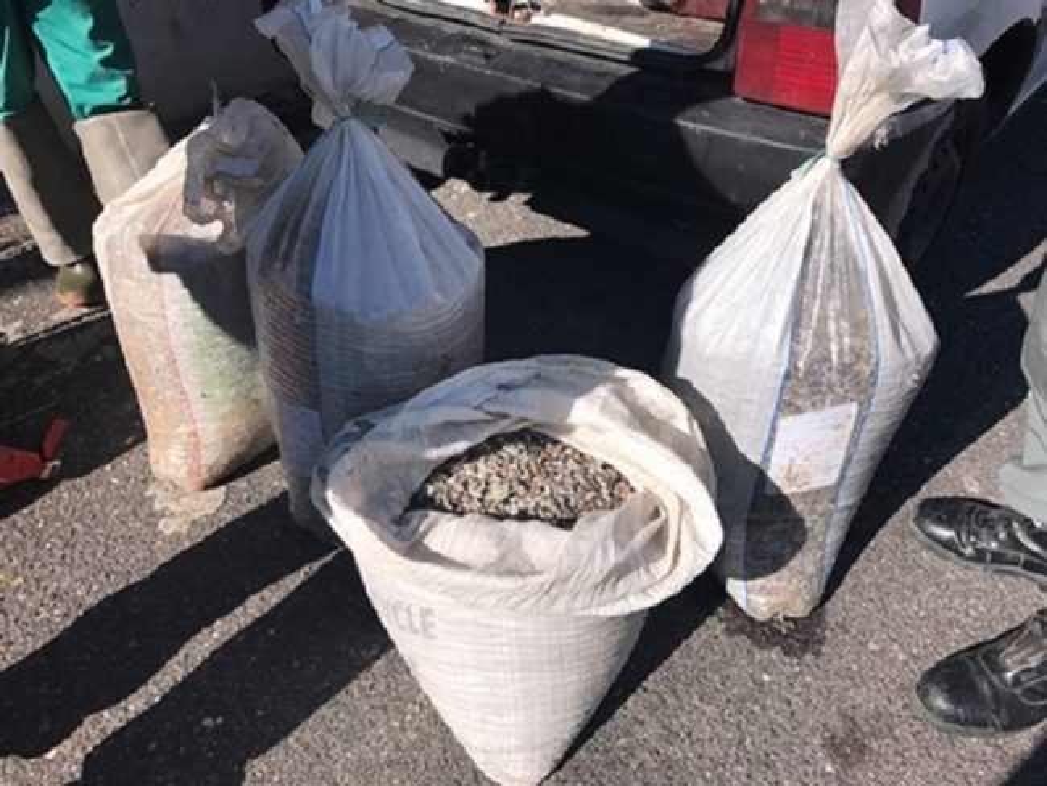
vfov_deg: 49.8
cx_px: 524
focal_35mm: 28
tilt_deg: -40.1
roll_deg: +0.6
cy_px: 393
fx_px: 847
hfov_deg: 63.4
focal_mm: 3.99
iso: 20
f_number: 1.8
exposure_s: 1/3300
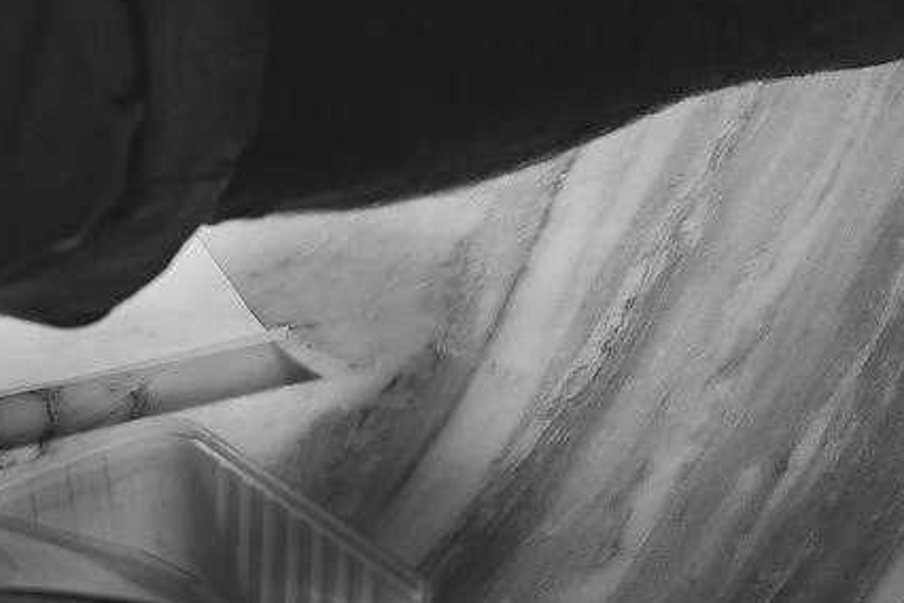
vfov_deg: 11.1
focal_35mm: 122
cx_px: 679
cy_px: -88
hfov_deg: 16.7
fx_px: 3063
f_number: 5.6
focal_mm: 52
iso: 3200
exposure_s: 1/60
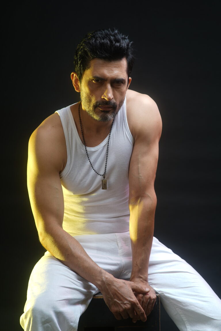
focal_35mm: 85
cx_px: 110
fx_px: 783
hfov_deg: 16.1
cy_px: 166
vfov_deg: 23.9
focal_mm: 85
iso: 64
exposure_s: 1/160
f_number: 6.3
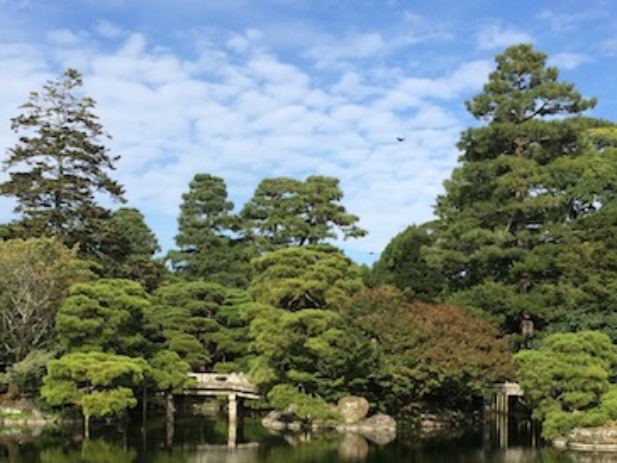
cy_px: 393
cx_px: 281
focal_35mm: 51
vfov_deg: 27.8
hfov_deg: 37.5
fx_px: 909
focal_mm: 4.15
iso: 32
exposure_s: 1/2053
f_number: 2.2
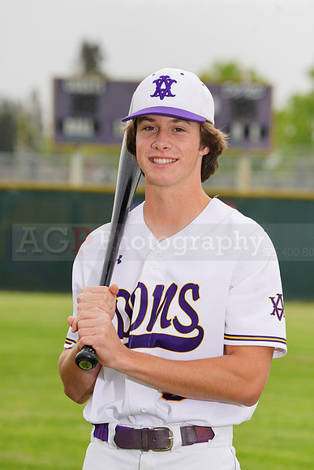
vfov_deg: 8.5
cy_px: 235
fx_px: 3151
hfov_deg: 5.7
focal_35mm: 241
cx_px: 157
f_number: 9
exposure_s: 1/250
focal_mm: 241
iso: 160
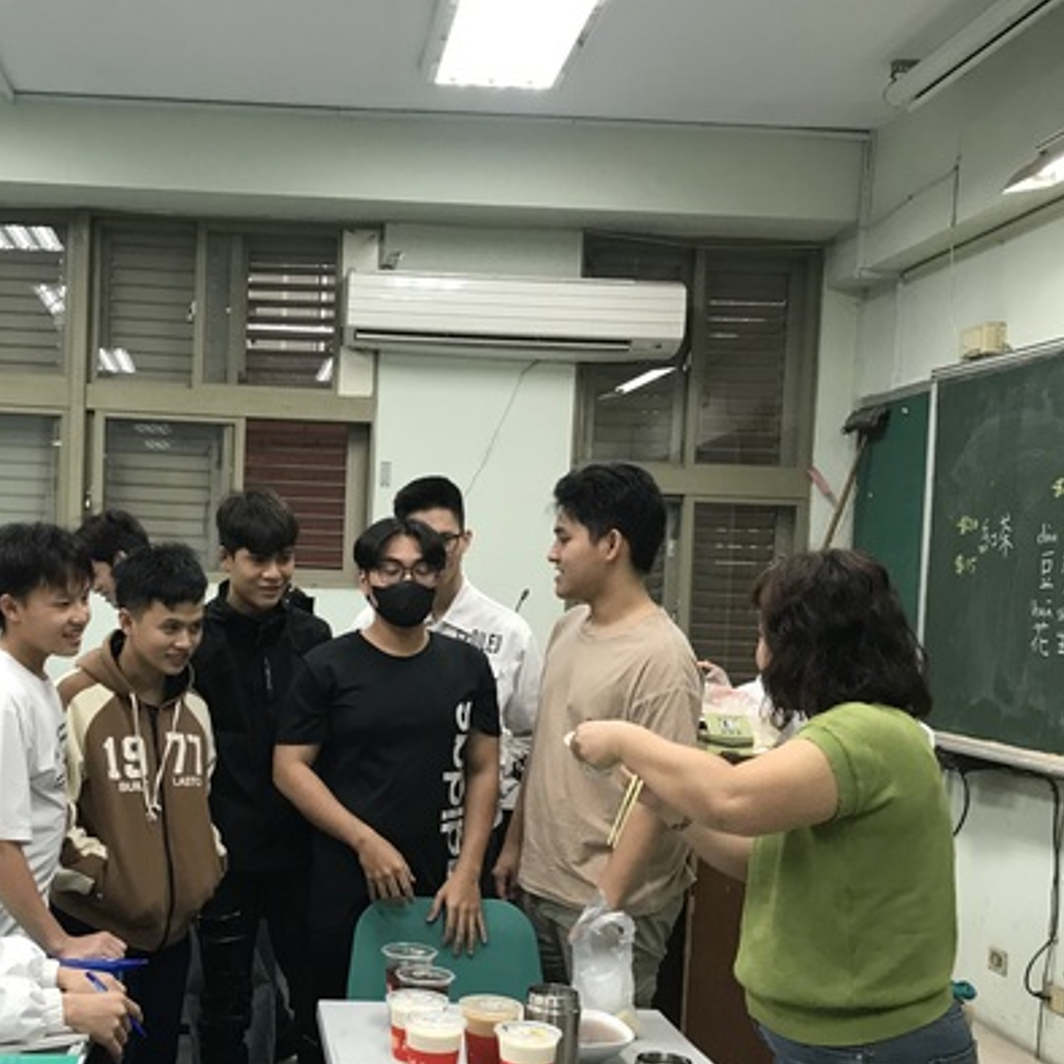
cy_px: 641
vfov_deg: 38.2
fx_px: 1530
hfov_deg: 37.8
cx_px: 332
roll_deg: -1.5
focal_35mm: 44
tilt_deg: -3.2
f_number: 1.8
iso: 32
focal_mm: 3.99
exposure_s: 1/30
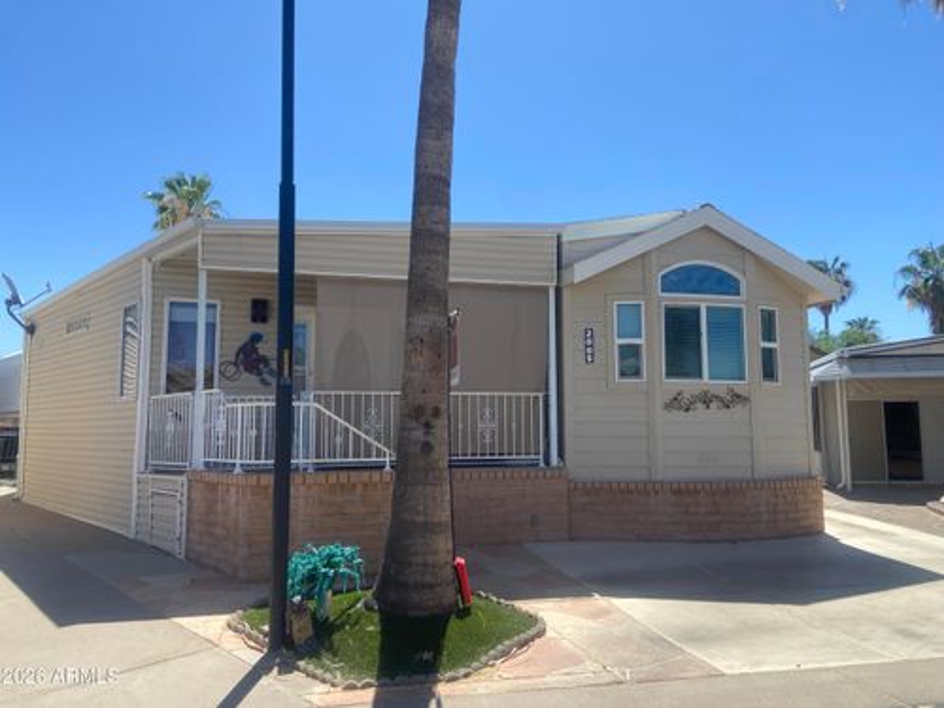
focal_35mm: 26
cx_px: 472
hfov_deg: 67.3
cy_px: 354
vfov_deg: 53.1
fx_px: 709
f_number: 1.8
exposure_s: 1/2513
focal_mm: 4.25
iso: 32
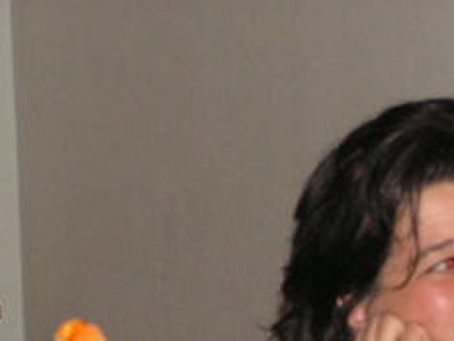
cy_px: 435
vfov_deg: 4.6
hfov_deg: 6.2
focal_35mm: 321
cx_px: 476
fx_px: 4210
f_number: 3.4
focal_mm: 20.7
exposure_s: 1/125
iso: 160
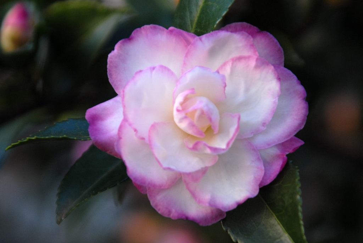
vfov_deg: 4.2
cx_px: 182
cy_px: 122
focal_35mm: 330
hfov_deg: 6.2
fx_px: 3331
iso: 400
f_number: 6.3
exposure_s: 1/160
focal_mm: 220
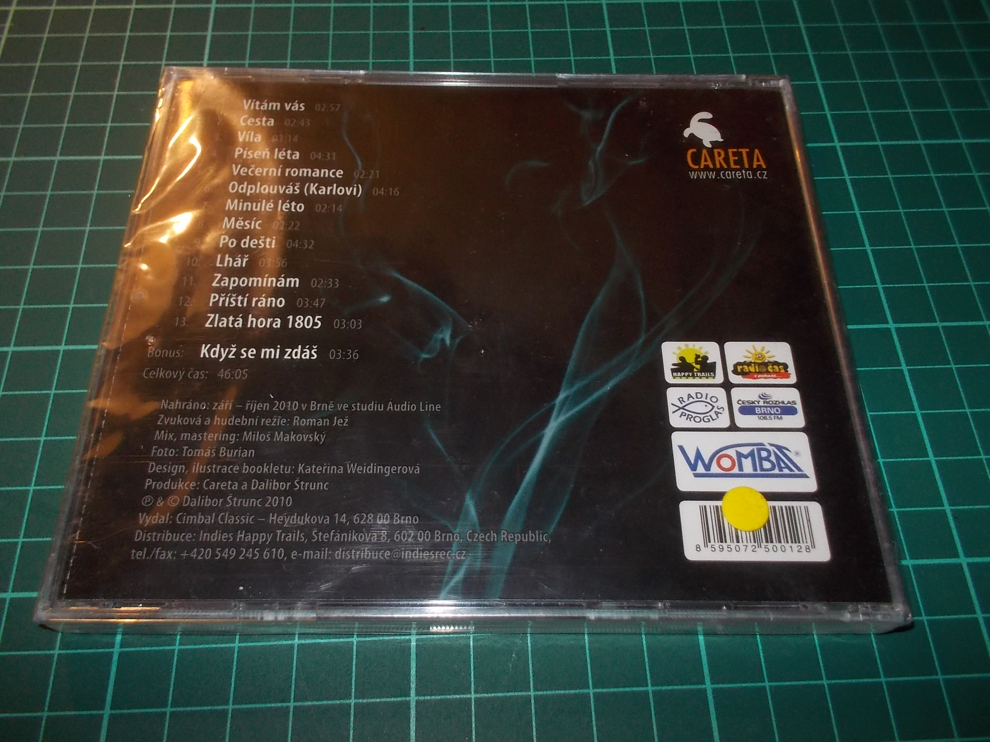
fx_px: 829
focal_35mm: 29
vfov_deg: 48.2
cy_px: 371
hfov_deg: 61.7
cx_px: 495
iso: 200
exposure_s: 1/30
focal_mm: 4.1
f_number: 3.3
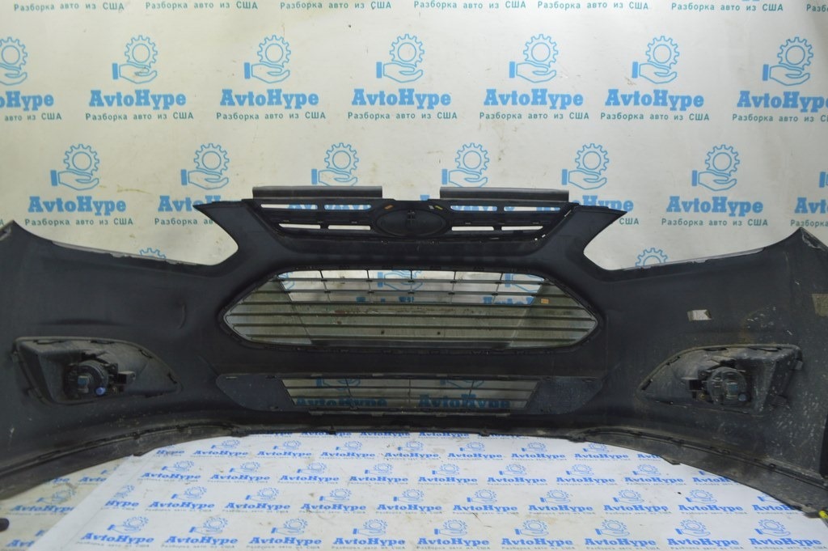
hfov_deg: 67.4
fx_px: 620
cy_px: 276
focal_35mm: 27
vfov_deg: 47.9
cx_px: 414
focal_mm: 18
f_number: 5.6
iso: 400
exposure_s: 1/20
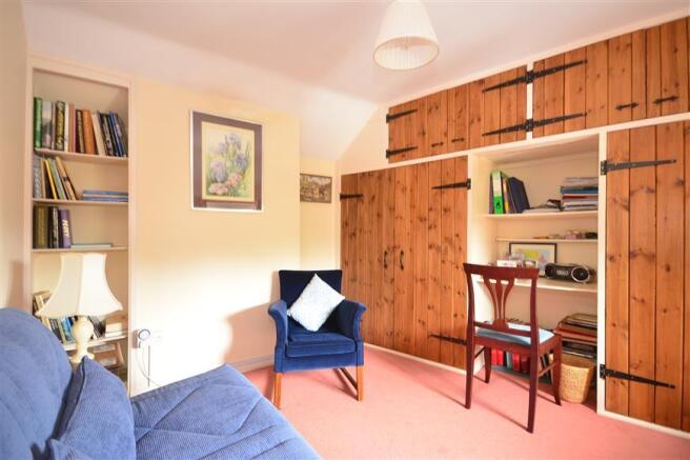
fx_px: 331
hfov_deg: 92.5
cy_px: 230
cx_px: 345
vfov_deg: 69.6
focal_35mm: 17
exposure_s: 8
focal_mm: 11.5
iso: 400
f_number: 5.6
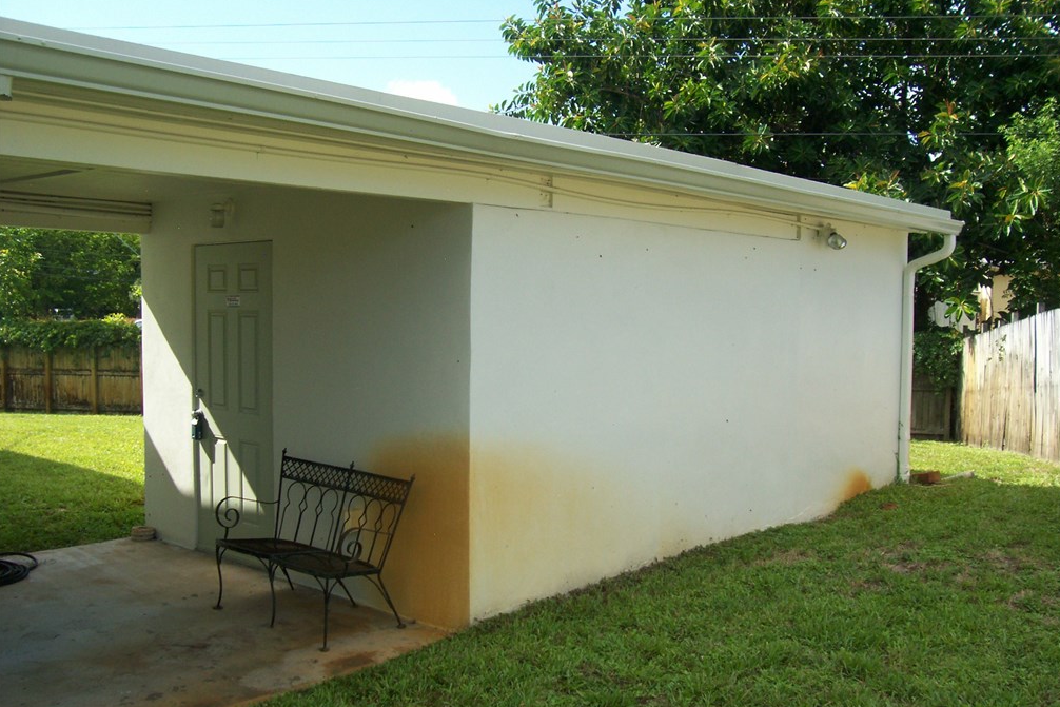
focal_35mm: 36
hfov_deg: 53.1
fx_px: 1060
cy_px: 364
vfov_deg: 36.9
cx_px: 535
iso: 80
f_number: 2.7
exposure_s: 1/764
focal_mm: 5.6
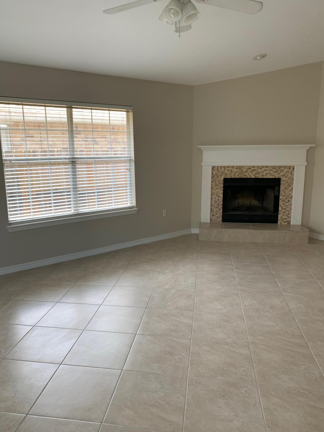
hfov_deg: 53.1
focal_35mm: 26
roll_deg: +0.4
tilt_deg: -9.9
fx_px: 324
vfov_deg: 67.3
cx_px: 162
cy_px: 216
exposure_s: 1/121
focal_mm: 4.25
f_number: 1.8
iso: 50
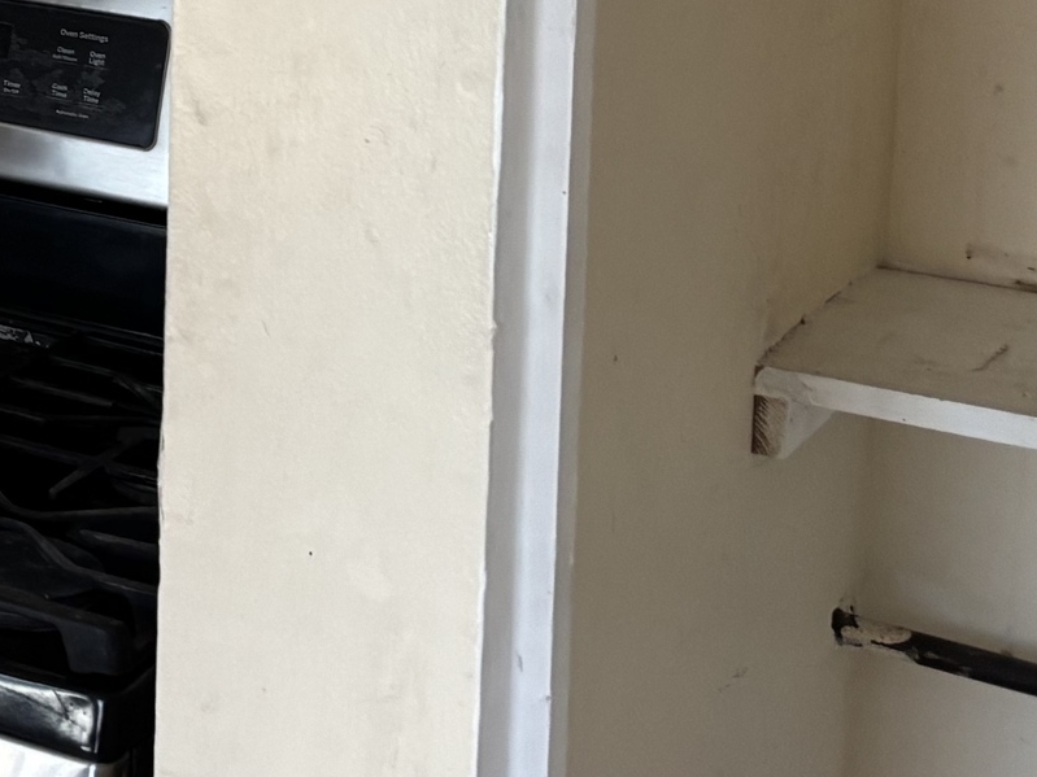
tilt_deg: -7.2
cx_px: -544
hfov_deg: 17.5
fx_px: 2995
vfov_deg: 14.2
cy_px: -239
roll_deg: -0.1
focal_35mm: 100
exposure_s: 1/60
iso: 200
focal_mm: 5.96
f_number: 1.6
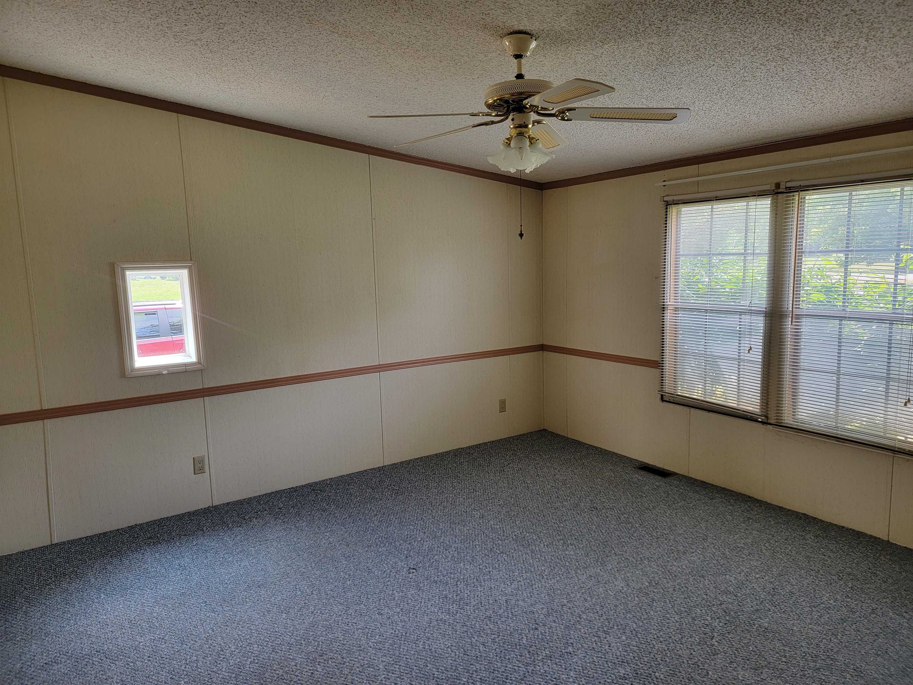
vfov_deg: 56.8
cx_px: 456
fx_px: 633
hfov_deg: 71.6
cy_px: 342
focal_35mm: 24
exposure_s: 1/120
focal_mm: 6.7
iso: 125
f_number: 1.8
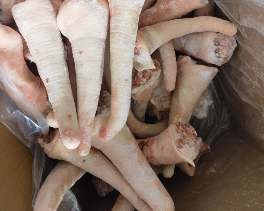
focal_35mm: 36
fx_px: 281
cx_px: 131
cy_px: 84
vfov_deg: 41.0
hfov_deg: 50.3
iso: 250
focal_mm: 6.67
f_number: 1.9
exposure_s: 1/50
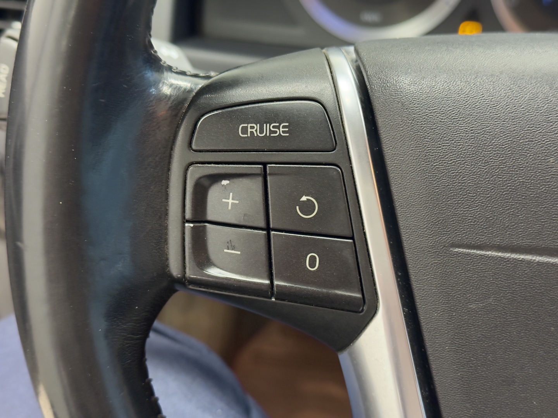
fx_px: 774
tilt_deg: -34.0
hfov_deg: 39.7
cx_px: 279
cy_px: 209
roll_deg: -6.6
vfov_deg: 30.3
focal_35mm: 48
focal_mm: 6.76
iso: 500
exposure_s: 1/30
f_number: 1.78
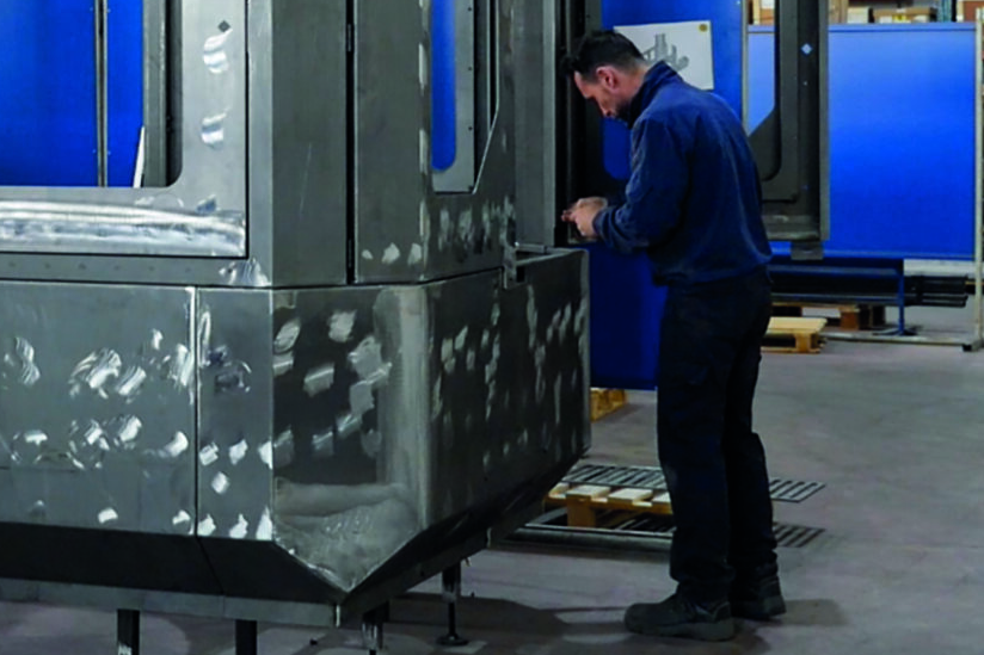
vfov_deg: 14.7
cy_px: 83
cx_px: 137
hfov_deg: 21.7
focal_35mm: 92
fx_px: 2514
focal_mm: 37
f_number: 4.6
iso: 400
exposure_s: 1/15
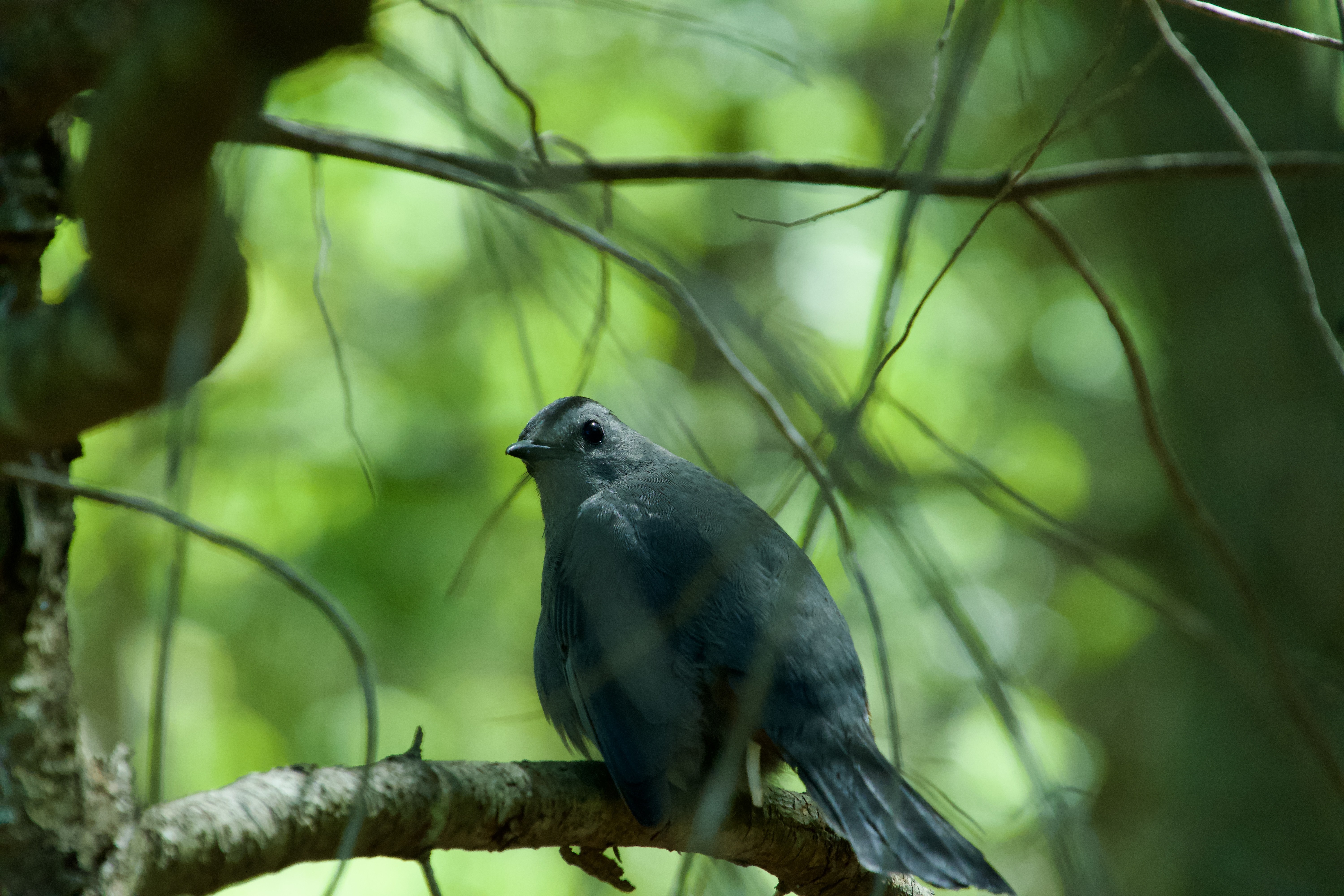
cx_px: 672
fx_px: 16239
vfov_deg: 3.2
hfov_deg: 4.7
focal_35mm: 435
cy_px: 448
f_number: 10
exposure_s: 1/640
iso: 2000
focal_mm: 290
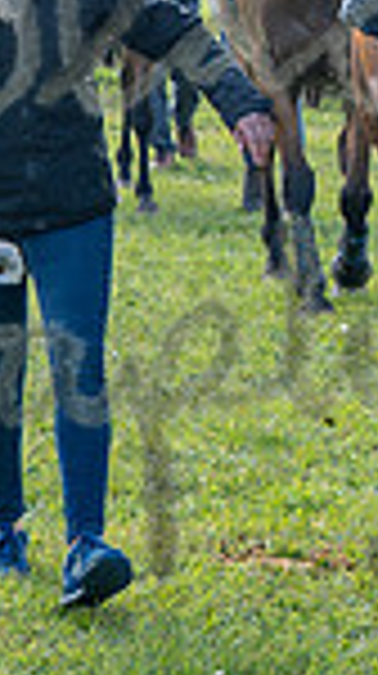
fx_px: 5149
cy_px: -385
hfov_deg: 4.2
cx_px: 560
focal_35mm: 288
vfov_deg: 7.4
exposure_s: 1/480
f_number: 4
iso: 200
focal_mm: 38
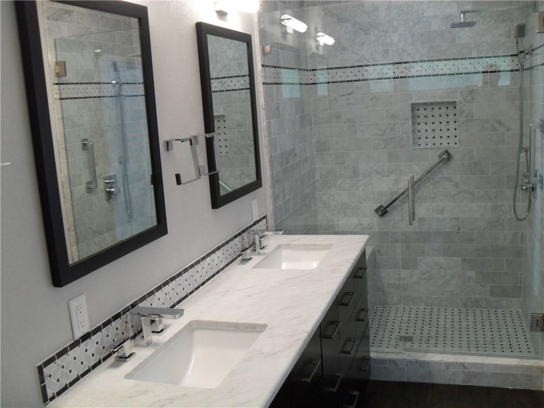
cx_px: 272
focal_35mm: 35
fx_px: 550
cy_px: 204
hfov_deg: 52.6
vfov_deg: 40.7
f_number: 2.8
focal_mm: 6.2
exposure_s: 1/30
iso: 200
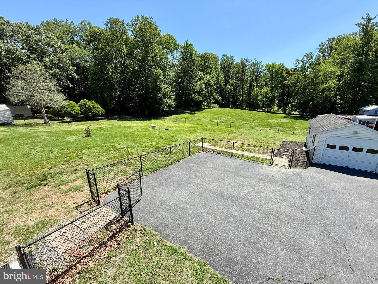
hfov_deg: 102.1
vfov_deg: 85.7
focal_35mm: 14
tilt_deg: -14.7
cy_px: 142
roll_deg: -0.3
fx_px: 153
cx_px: 189
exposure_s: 1/914
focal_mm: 2.22
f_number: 2.2
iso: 50
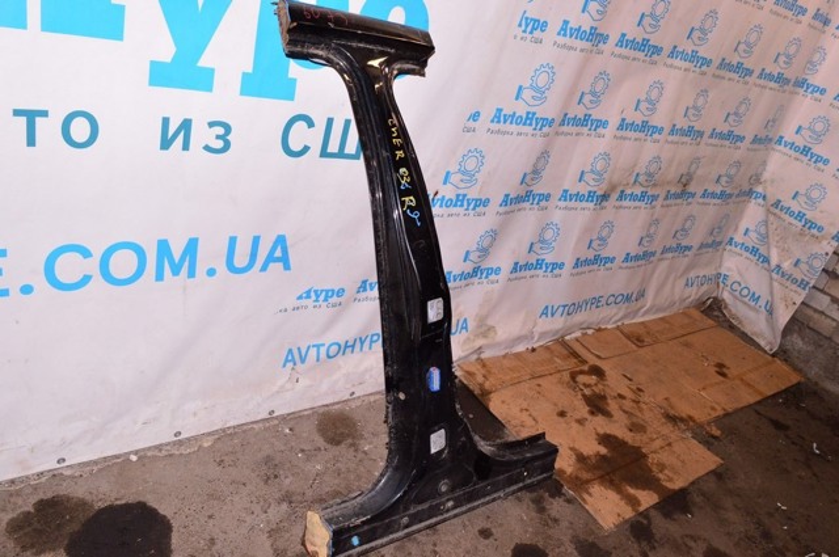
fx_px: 628
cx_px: 420
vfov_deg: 47.8
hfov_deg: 67.4
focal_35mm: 27
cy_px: 278
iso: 1600
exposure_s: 1/200
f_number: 8
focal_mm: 18
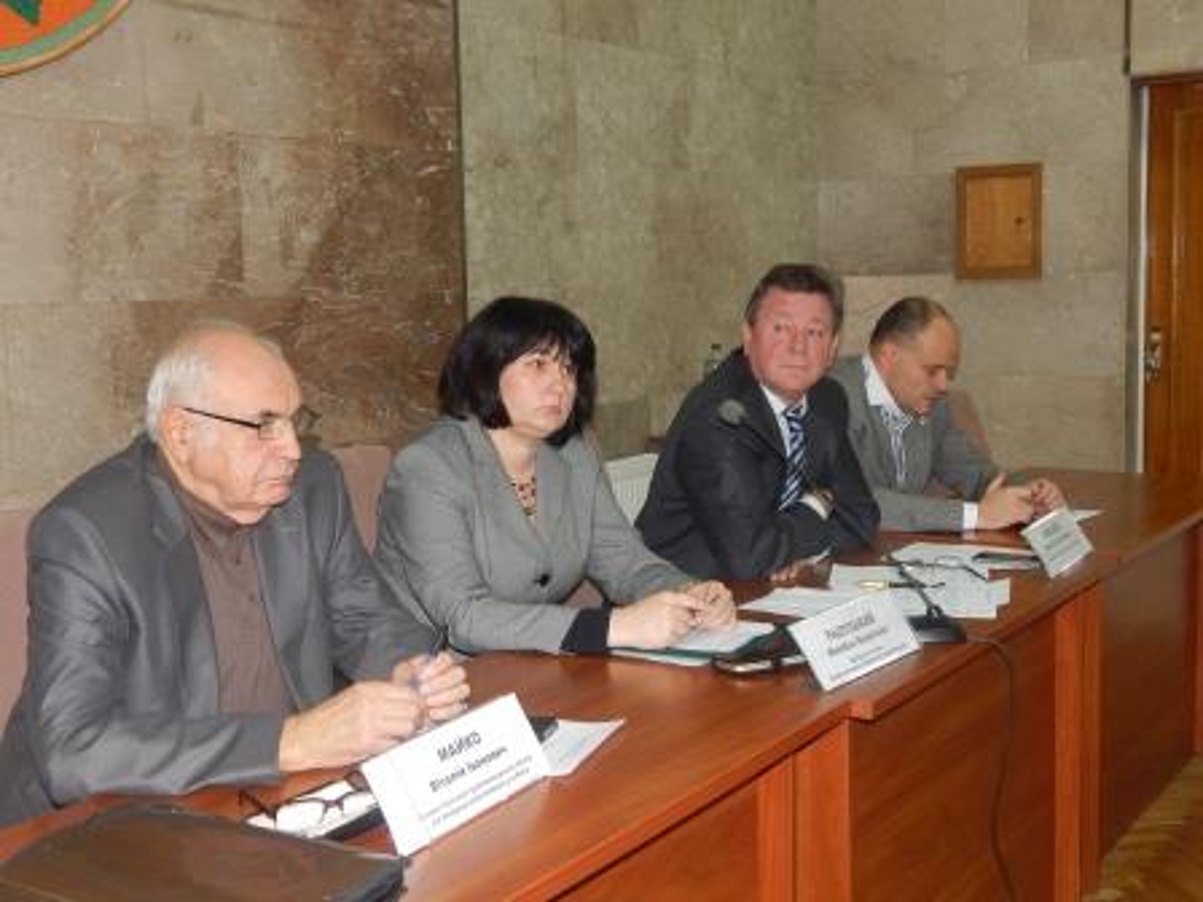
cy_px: 451
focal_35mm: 43
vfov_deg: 33.6
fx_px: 1494
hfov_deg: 43.9
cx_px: 602
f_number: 3.6
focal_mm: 7.7
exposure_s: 1/30
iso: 250
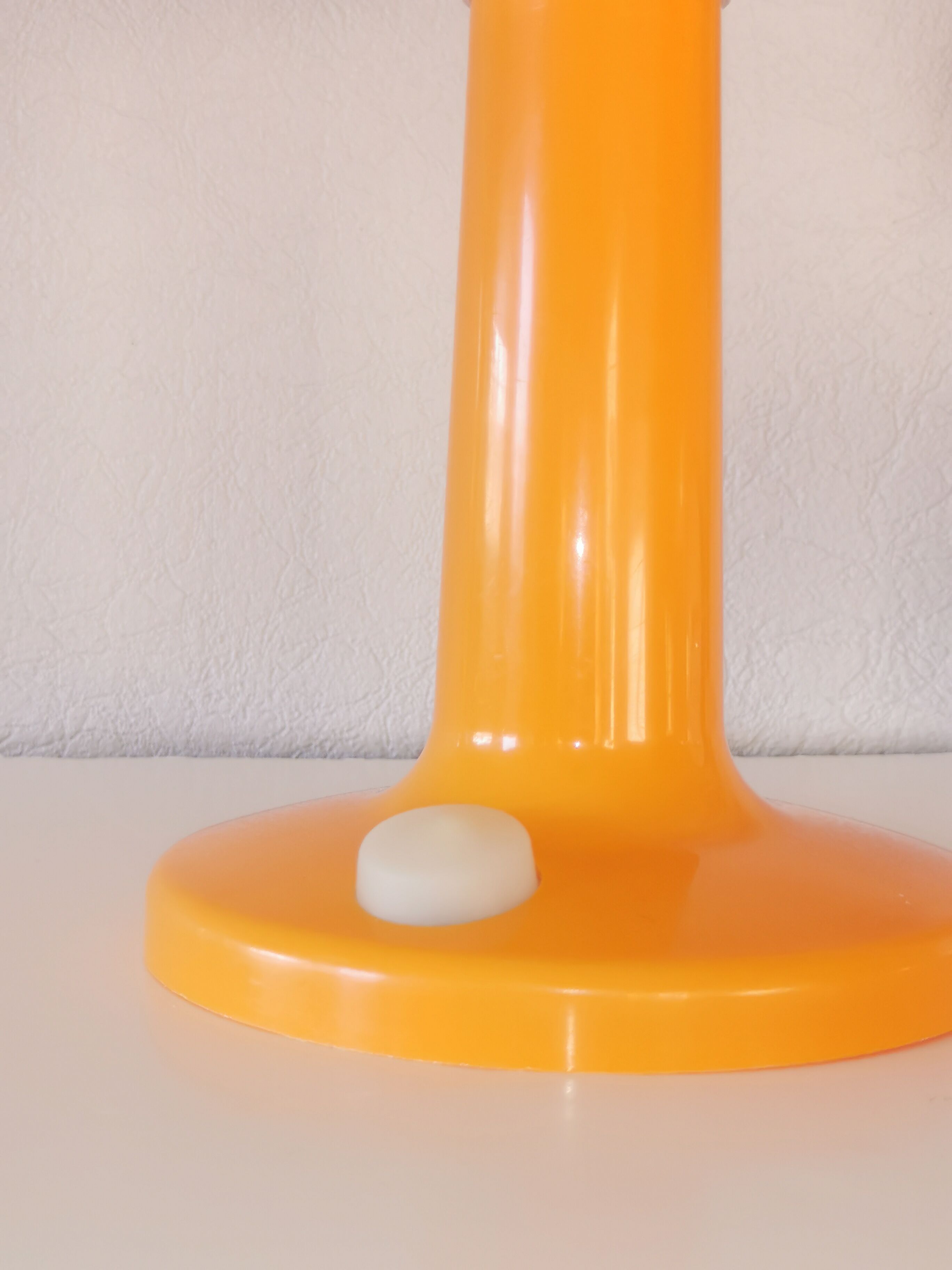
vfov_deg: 36.8
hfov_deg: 28.0
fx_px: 1907
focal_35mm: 52
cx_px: 476
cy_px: 635
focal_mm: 5.58
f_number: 1.8
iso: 125
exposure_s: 1/100
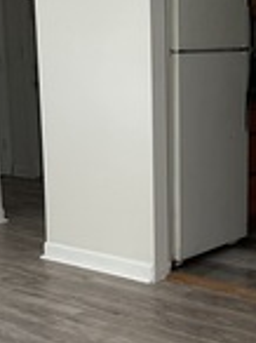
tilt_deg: -12.4
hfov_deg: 18.5
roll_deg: -0.8
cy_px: 214
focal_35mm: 79
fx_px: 781
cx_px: 197
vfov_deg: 24.7
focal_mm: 6.86
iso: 250
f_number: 1.78
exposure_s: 1/61
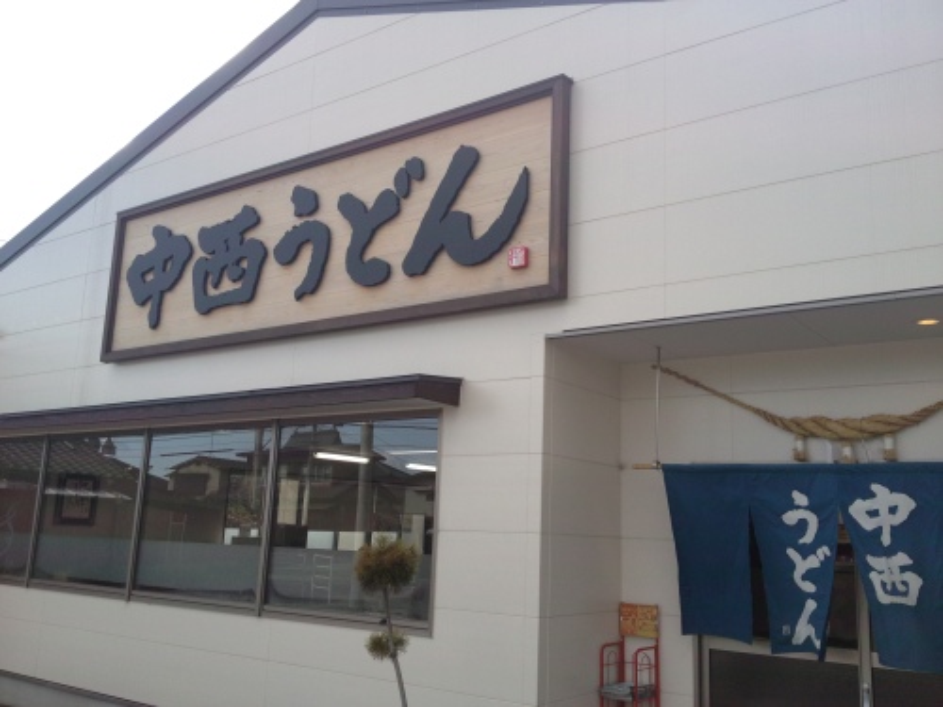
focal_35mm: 35
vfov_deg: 40.7
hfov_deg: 52.6
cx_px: 472
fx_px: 953
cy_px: 354
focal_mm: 4.28
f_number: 2.4
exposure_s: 1/456
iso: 50
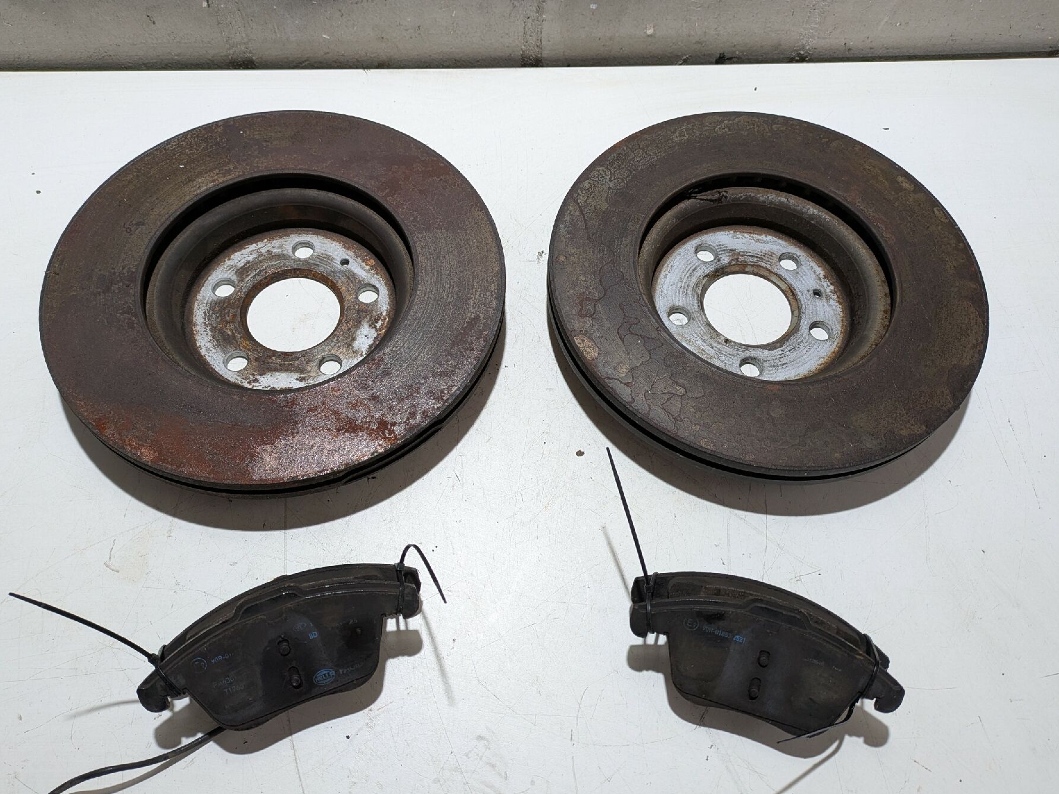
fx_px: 826
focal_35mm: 27
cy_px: 399
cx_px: 532
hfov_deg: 65.3
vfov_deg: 51.3
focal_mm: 5.43
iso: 66
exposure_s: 1/50
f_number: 1.89
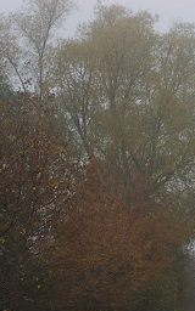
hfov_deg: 8.6
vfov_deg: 13.9
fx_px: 1283
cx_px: 221
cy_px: 185
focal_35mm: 151
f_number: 7.1
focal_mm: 55
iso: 100
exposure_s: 1/125
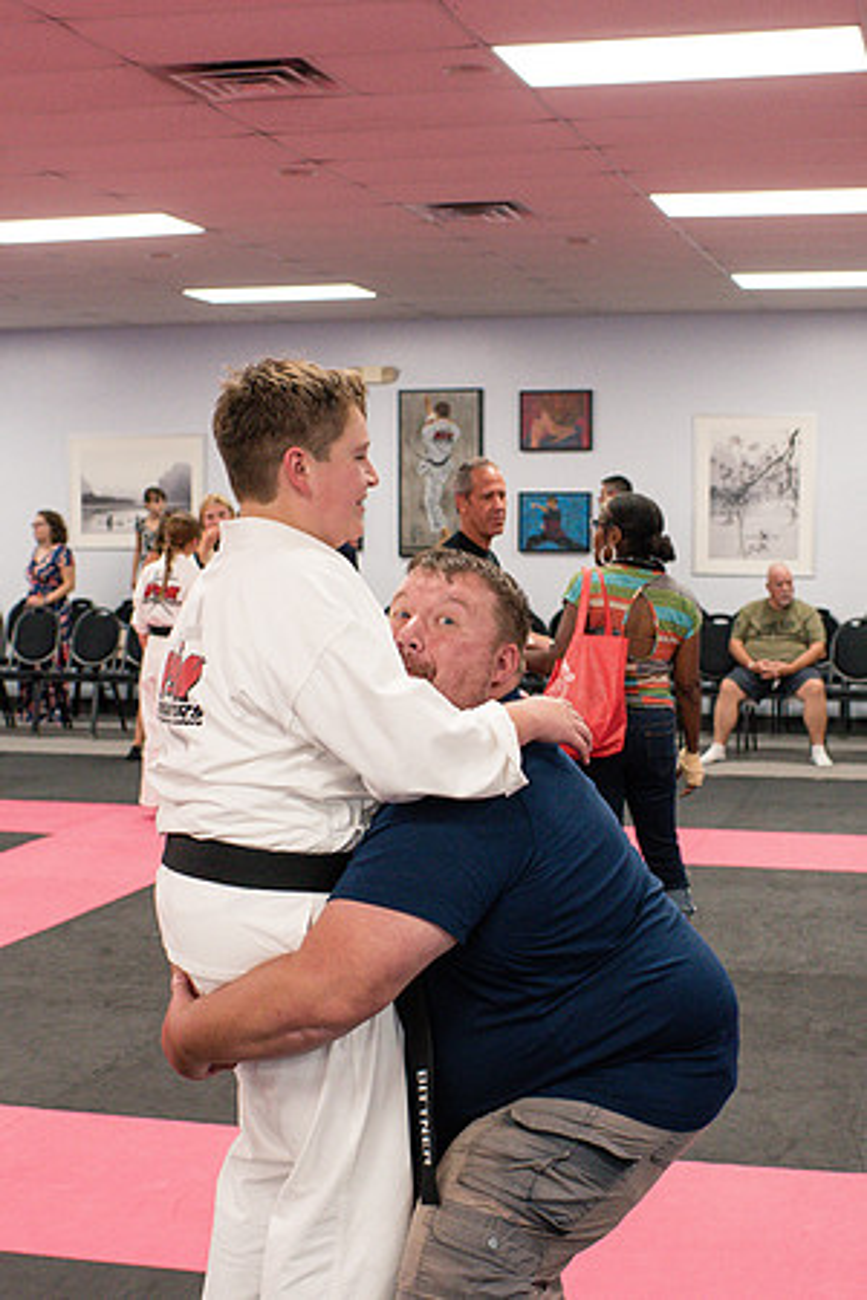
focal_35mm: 54
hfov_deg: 25.2
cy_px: 652
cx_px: 497
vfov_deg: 37.2
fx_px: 1935
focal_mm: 35
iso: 1250
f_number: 4.5
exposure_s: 1/200
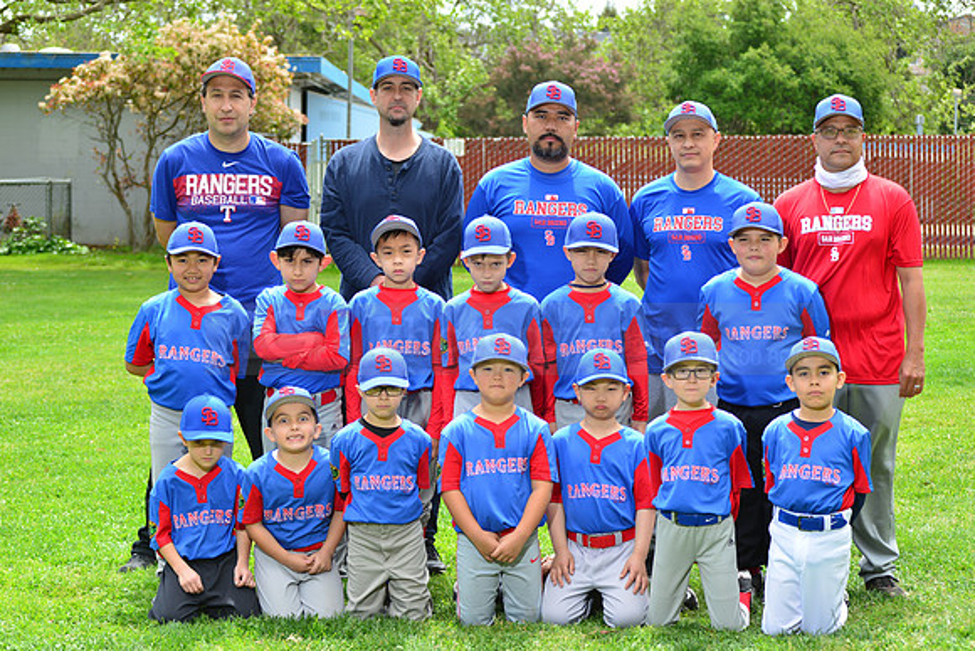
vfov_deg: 17.1
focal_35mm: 80
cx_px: 488
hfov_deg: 25.4
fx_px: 2167
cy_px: 326
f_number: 8
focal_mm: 80
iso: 200
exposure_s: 1/200
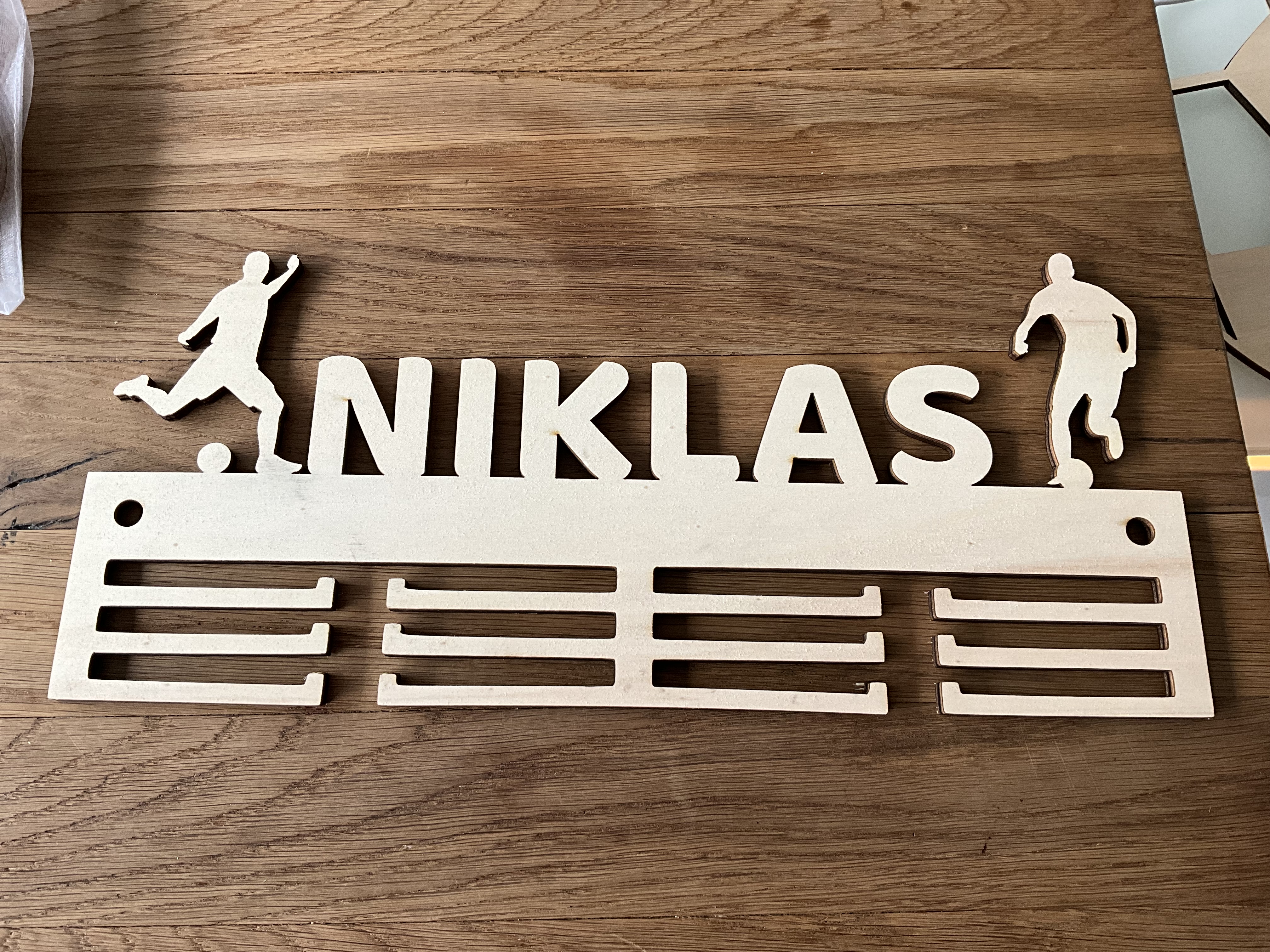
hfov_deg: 61.7
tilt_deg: -71.5
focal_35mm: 29
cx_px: 635
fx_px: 1064
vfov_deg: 48.2
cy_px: 476
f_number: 1.8
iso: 64
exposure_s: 1/86
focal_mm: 3
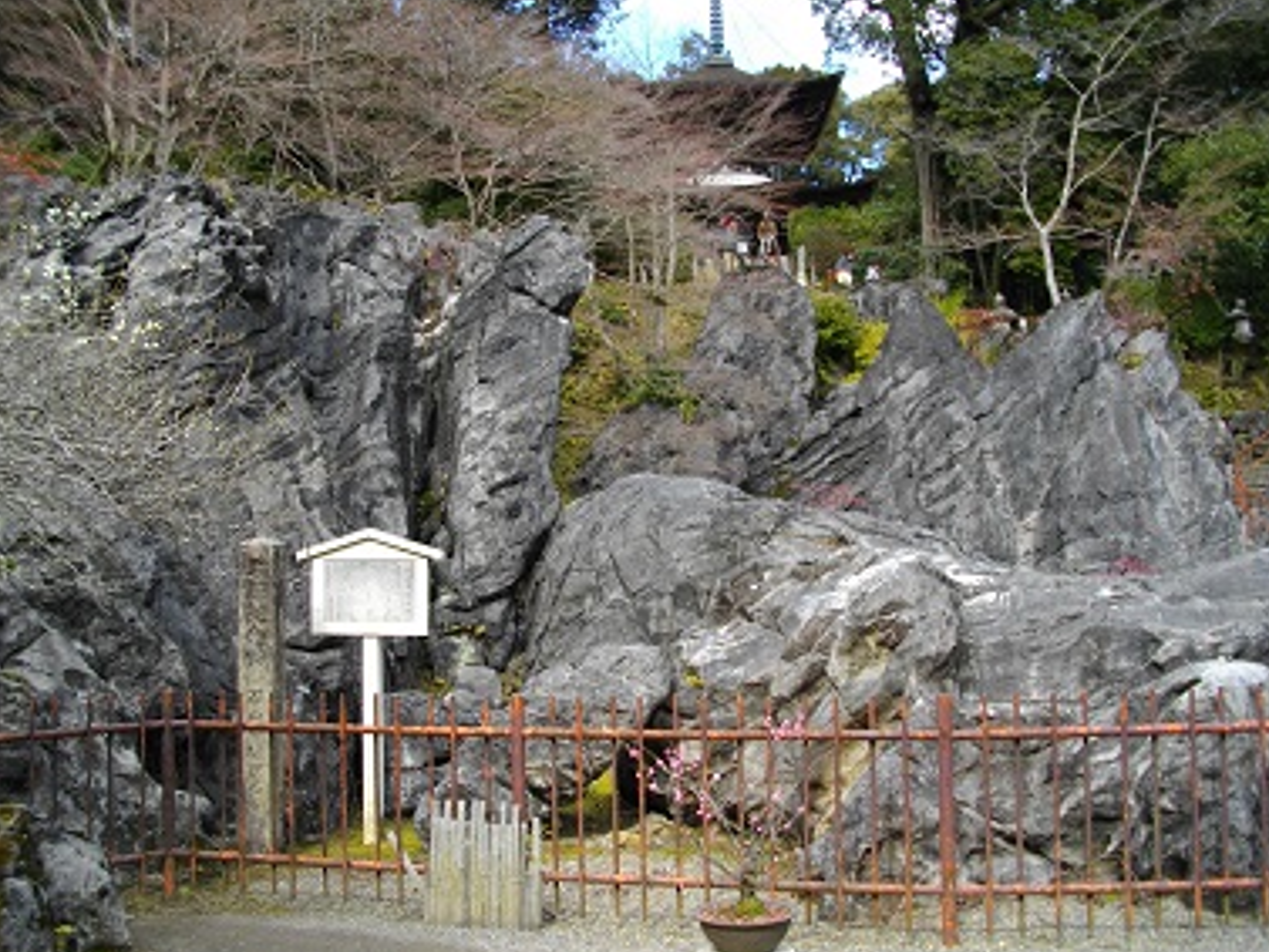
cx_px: 631
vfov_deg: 43.0
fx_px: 1210
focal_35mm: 33
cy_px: 471
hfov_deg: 55.3
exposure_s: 1/320
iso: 100
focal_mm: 5.7
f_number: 2.9
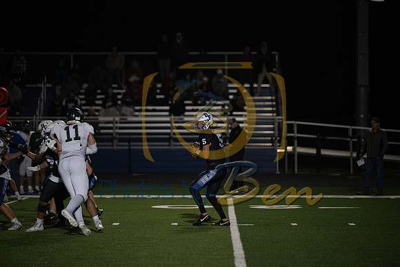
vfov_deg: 6.9
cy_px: 134
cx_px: 200
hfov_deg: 10.3
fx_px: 2223
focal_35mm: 200
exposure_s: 1/1600
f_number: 2.8
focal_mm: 200
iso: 5000
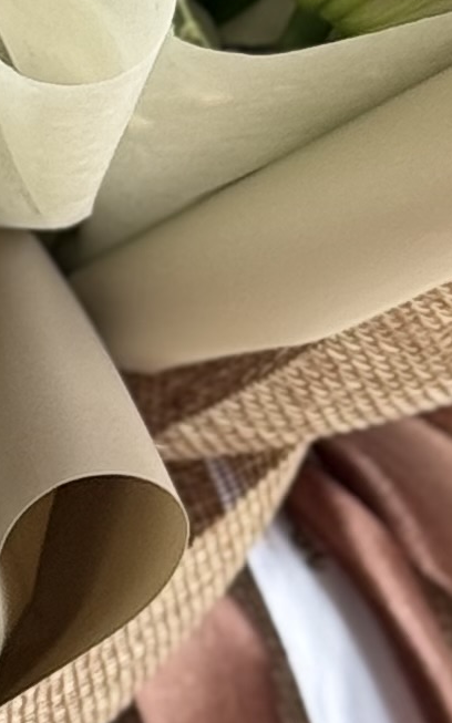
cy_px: -638
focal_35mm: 314
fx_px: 6190
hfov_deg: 4.1
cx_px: -625
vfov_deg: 6.5
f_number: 1.78
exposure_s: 1/100
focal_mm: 6.76
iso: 80
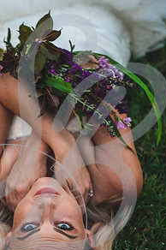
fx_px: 749
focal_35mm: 108
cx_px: 46
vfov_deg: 18.9
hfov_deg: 12.6
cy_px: 158
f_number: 2.8
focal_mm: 70
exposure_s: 1/125
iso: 640
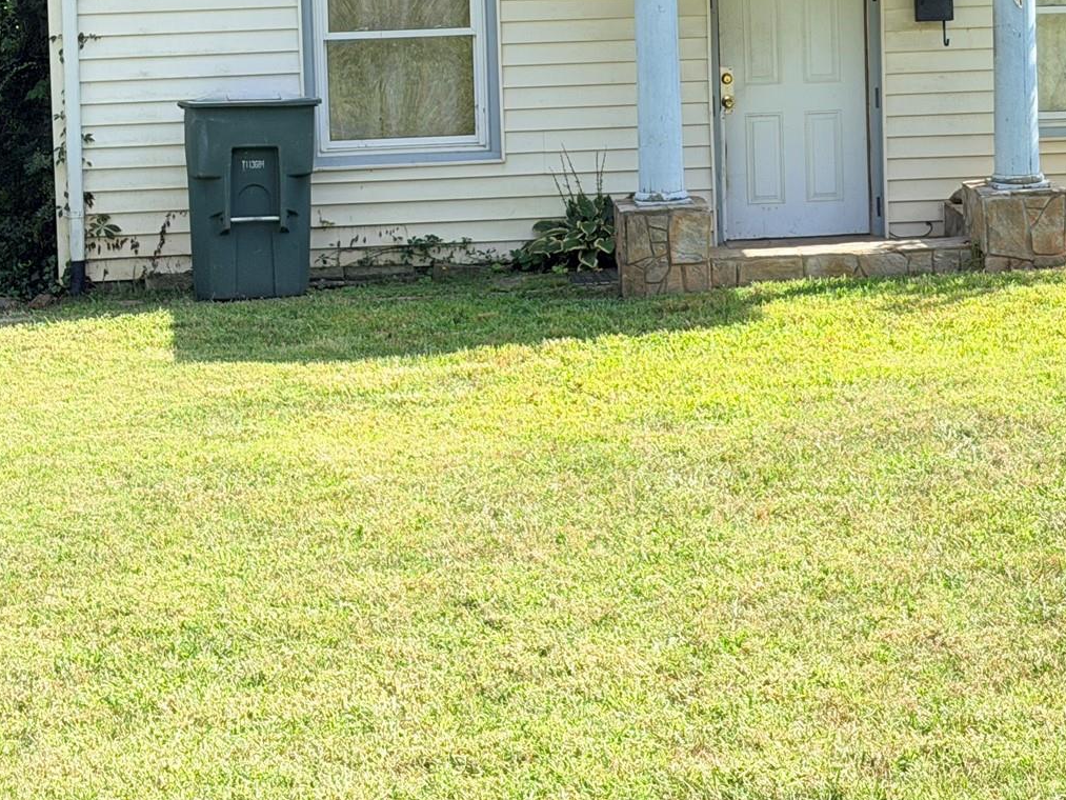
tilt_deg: -3.6
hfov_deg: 20.2
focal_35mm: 97
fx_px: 2987
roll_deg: +2.6
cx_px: 685
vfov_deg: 15.0
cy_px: -3
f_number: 1.78
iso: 100
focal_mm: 6.76
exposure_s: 1/1795
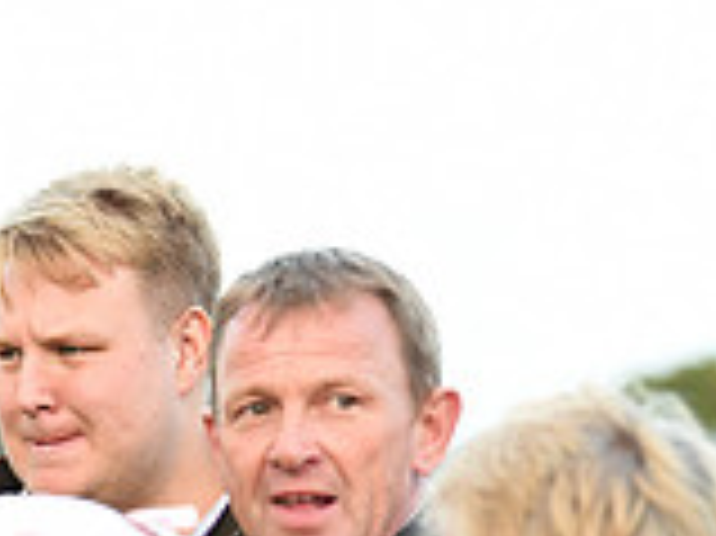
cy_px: 845
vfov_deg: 3.4
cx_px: -338
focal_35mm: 429
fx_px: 8867
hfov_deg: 4.6
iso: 1250
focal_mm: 122
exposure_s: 1/640
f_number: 3.5
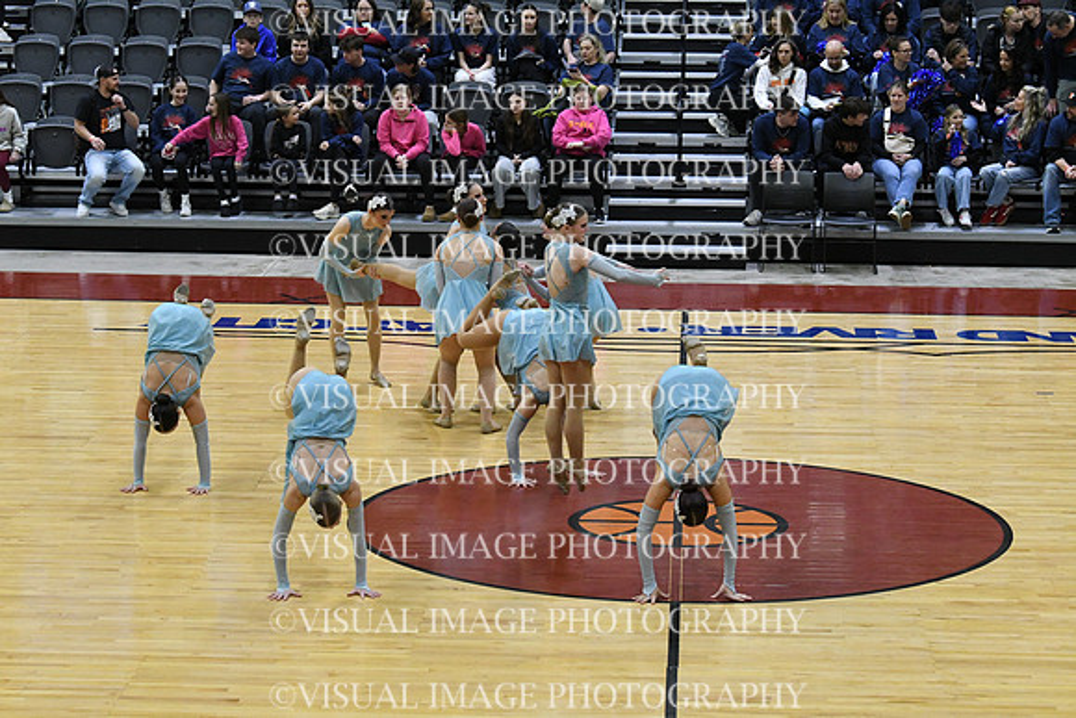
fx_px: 3139
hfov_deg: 19.5
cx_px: 538
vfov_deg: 13.0
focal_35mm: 105
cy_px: 359
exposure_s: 1/500
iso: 5000
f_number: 4
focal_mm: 70
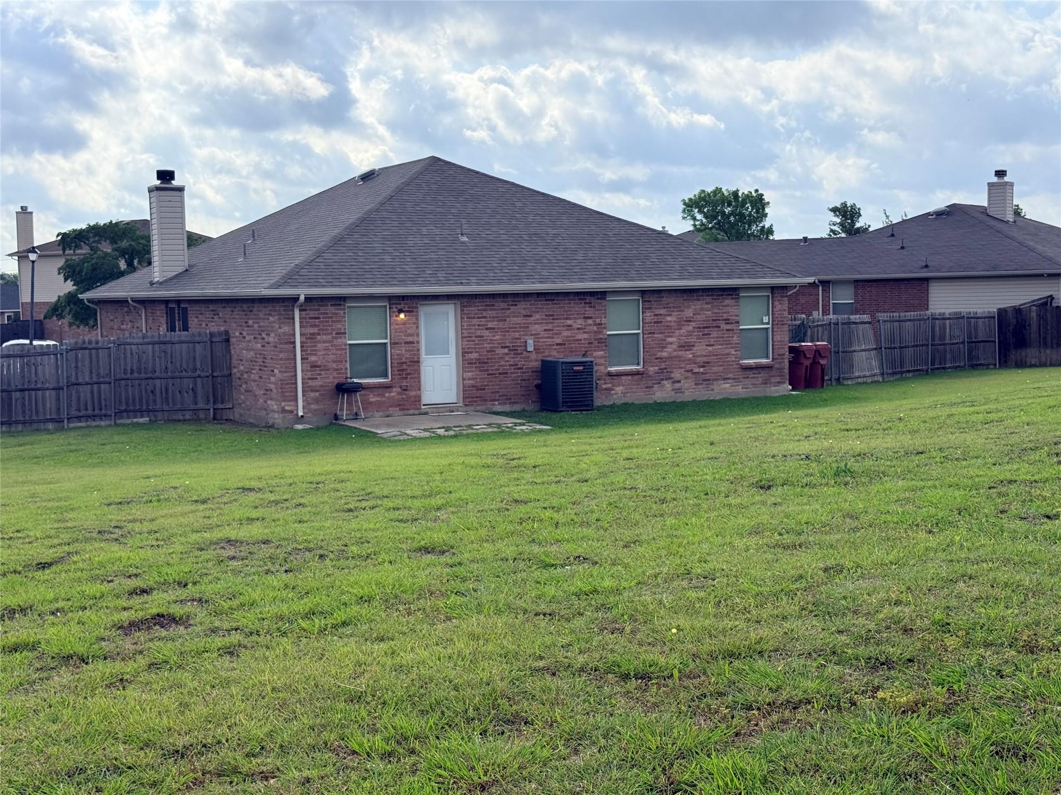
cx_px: 530
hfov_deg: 39.7
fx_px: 1471
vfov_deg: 30.3
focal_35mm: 48
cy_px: 398
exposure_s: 1/7874
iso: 100
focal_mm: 6.76
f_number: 1.78
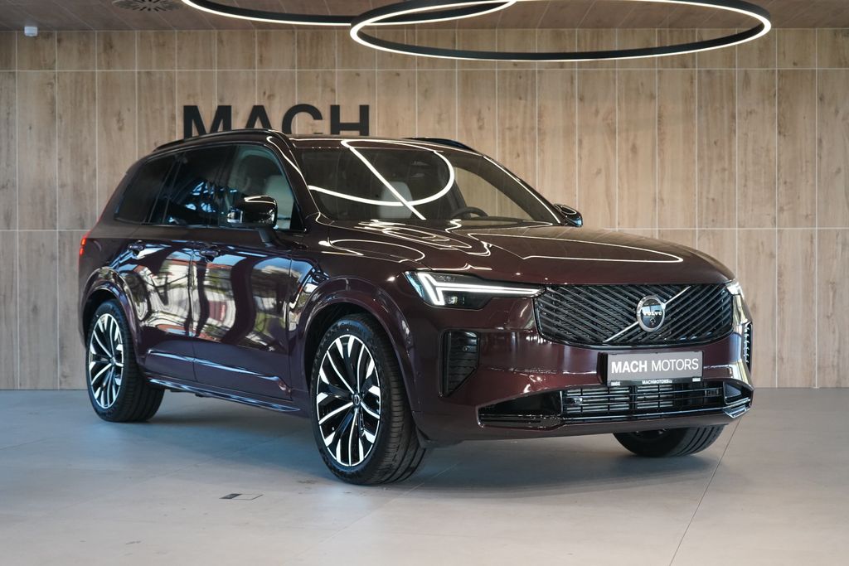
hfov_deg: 32.9
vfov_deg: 22.3
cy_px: 283
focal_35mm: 61
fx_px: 1439
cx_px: 424
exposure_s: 1/160
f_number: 5.6
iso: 5000
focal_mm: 61
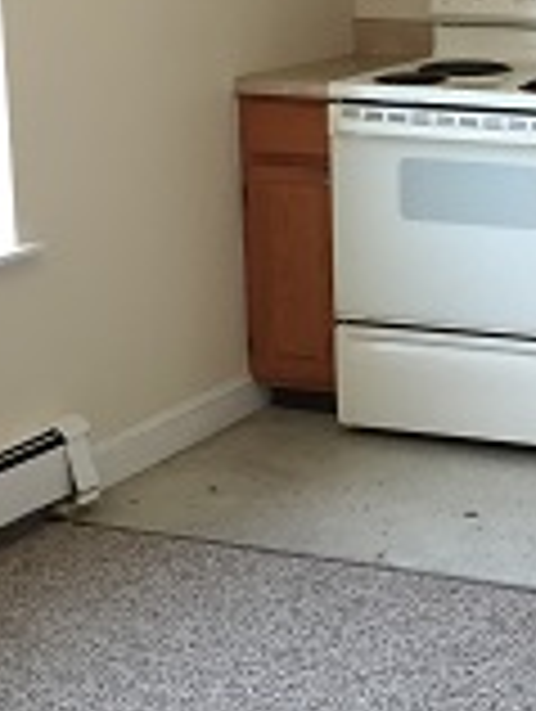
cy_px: 144
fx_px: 1853
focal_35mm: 90
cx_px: 757
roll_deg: -1.1
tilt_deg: -10.2
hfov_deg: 15.4
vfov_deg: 21.5
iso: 40
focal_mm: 4.15
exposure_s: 1/30
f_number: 2.2
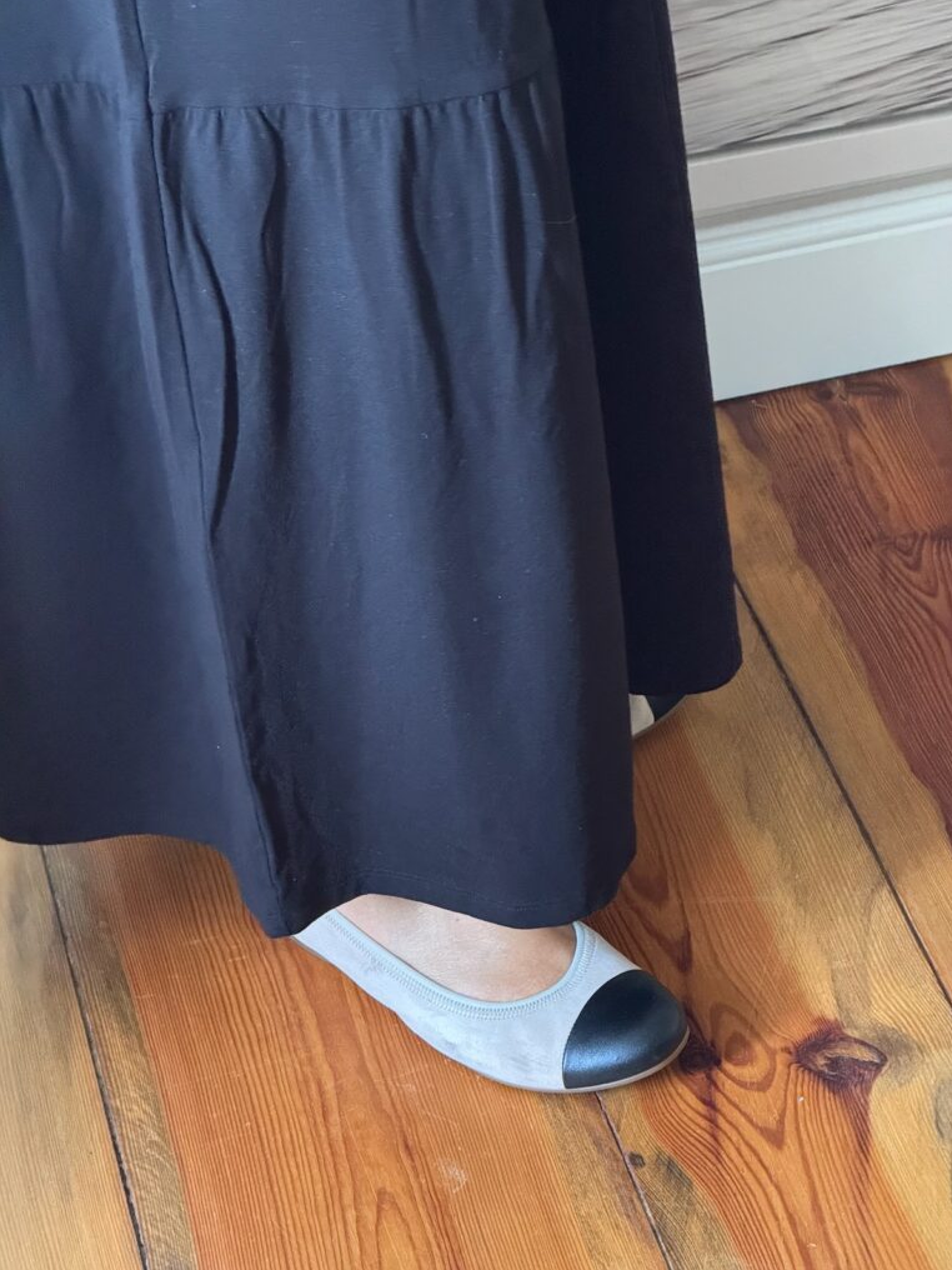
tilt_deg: -34.8
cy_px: 631
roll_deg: +5.1
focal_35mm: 121
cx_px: 477
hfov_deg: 12.2
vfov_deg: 16.3
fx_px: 4437
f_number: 2.8
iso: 1600
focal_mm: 15.66
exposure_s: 1/30
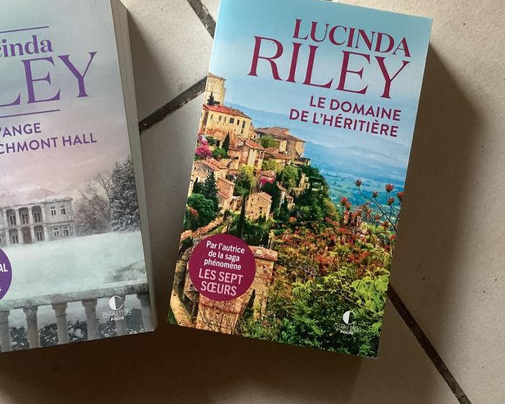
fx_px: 732
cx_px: 229
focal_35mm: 49
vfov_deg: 30.8
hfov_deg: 38.0
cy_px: 173
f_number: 2.4
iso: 125
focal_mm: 3.3
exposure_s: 1/60
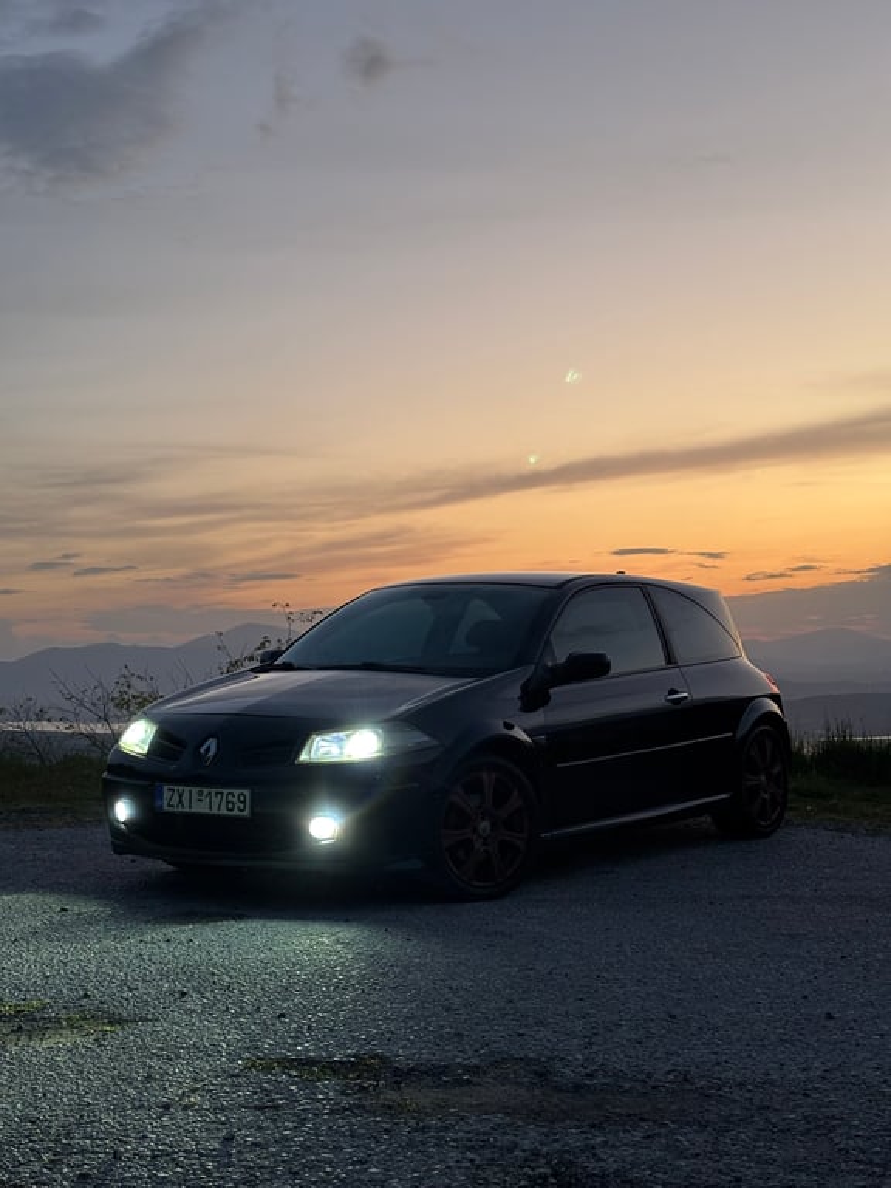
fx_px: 1785
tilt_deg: +2.9
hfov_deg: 28.0
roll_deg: +0.3
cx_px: 446
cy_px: 594
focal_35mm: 52
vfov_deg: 36.8
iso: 125
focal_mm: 5.96
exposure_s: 1/60
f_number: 1.6
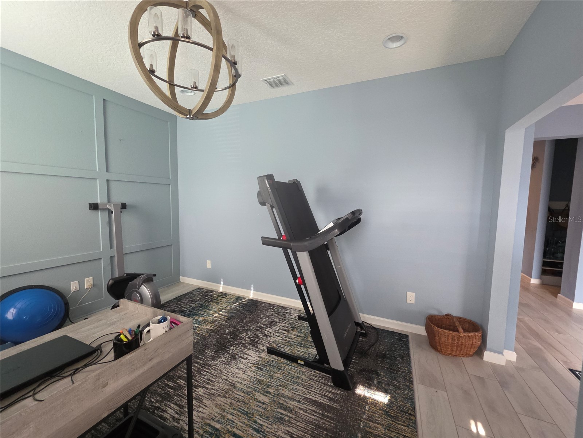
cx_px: 292
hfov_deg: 106.2
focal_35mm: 13
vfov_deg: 89.9
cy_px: 219
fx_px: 219
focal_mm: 2.2
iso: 160
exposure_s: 1/60
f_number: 1.9
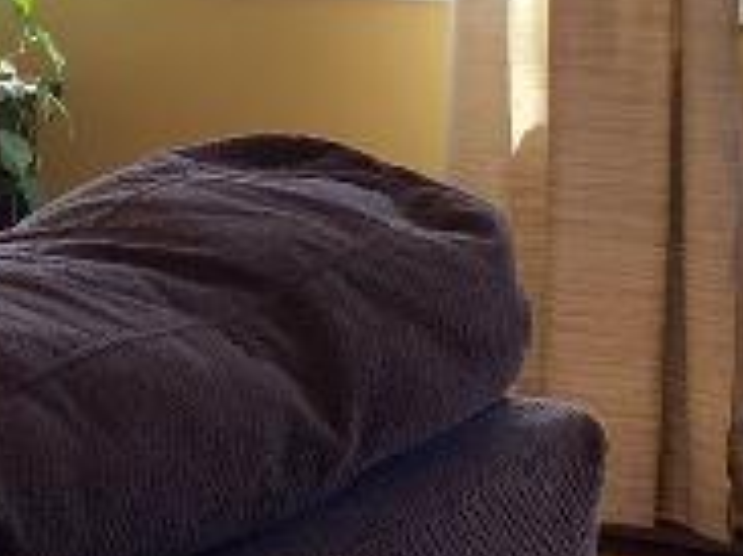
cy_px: -97
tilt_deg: -5.1
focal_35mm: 162
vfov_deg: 9.0
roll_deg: +0.9
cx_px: -451
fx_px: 3475
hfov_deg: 11.6
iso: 25
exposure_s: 1/40
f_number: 2.2
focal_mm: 4.15
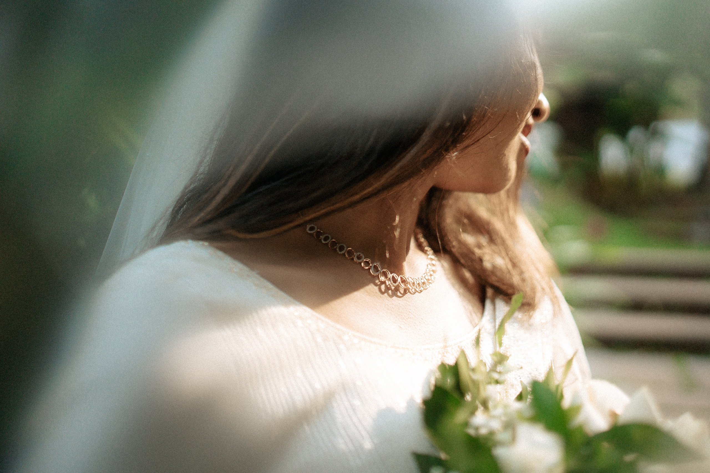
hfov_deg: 54.4
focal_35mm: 35
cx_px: 355
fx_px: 690
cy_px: 236
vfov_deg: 37.9
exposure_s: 1/6400
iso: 640
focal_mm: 35
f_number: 1.4
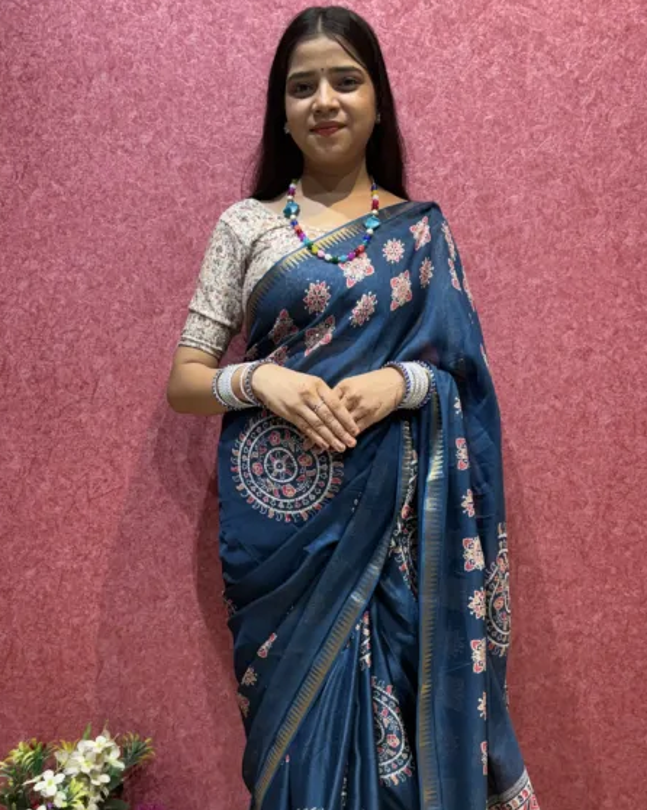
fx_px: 982
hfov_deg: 36.5
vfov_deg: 44.1
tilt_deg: -5.7
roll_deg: -0.8
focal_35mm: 41
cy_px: 548
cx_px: 335
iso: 80
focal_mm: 5.96
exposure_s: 1/100
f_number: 1.6
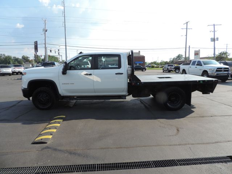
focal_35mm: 24
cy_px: 87
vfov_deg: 56.8
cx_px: 116
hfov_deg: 71.6
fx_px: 161
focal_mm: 4.3
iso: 80
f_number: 3
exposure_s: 1/640
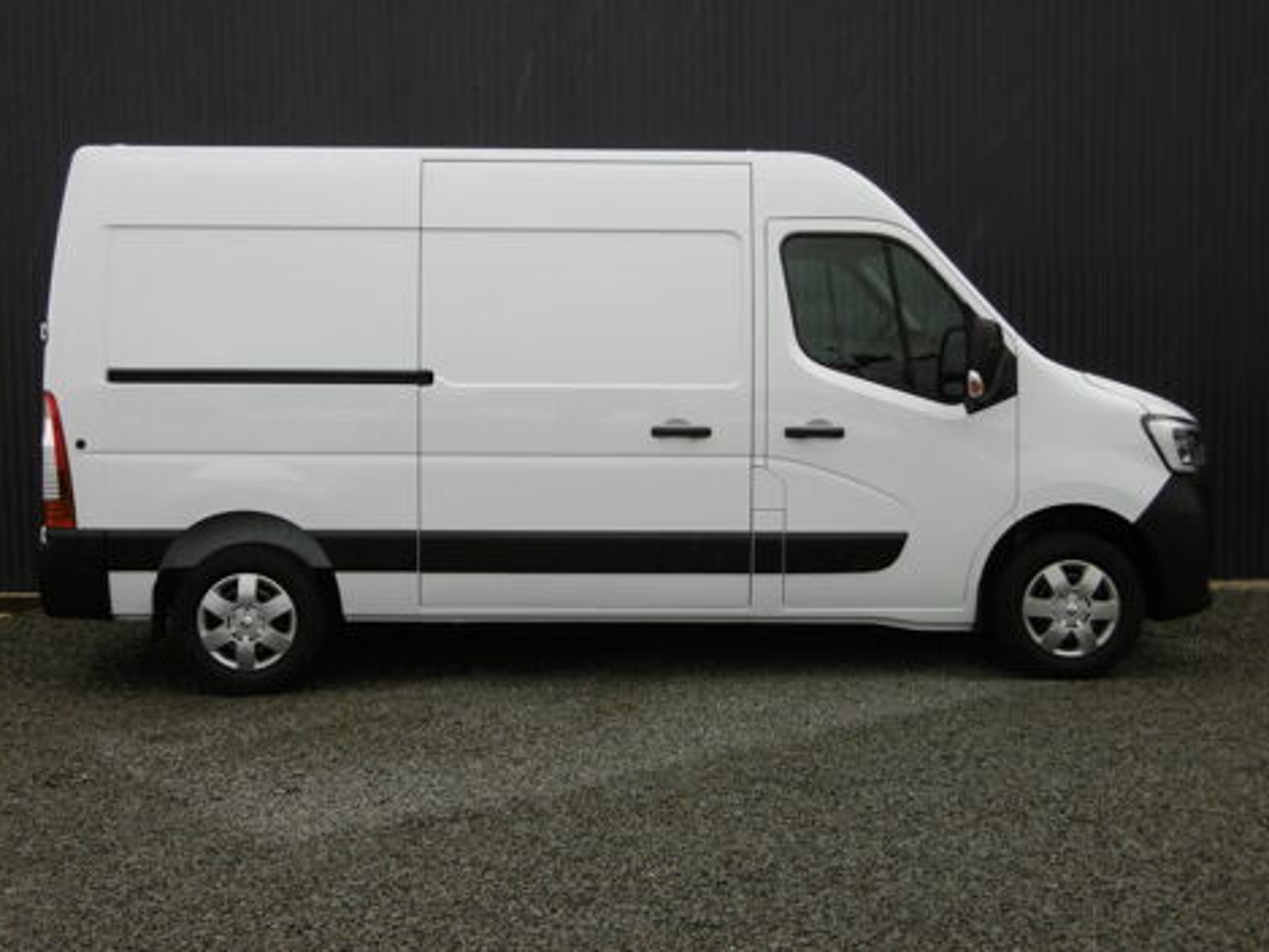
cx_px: 639
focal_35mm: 44
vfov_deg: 32.9
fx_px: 1613
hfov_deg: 42.9
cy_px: 476
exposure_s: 1/200
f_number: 3.8
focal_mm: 7.7
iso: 100
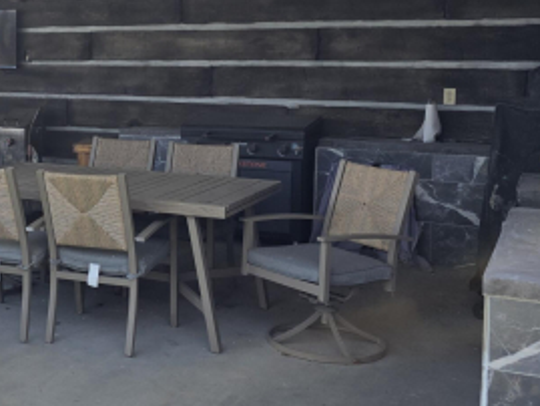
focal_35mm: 57
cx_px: 29
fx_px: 890
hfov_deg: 31.7
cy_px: 115
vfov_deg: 25.4
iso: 80
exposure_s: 1/3891
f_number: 1.7
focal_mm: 6.3
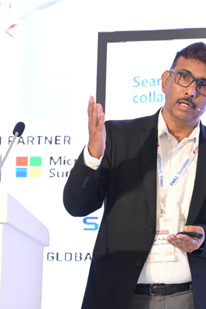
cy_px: 155
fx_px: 2325
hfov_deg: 5.1
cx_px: 155
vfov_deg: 7.6
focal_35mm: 271
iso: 2500
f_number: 4.5
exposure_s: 1/200
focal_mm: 120
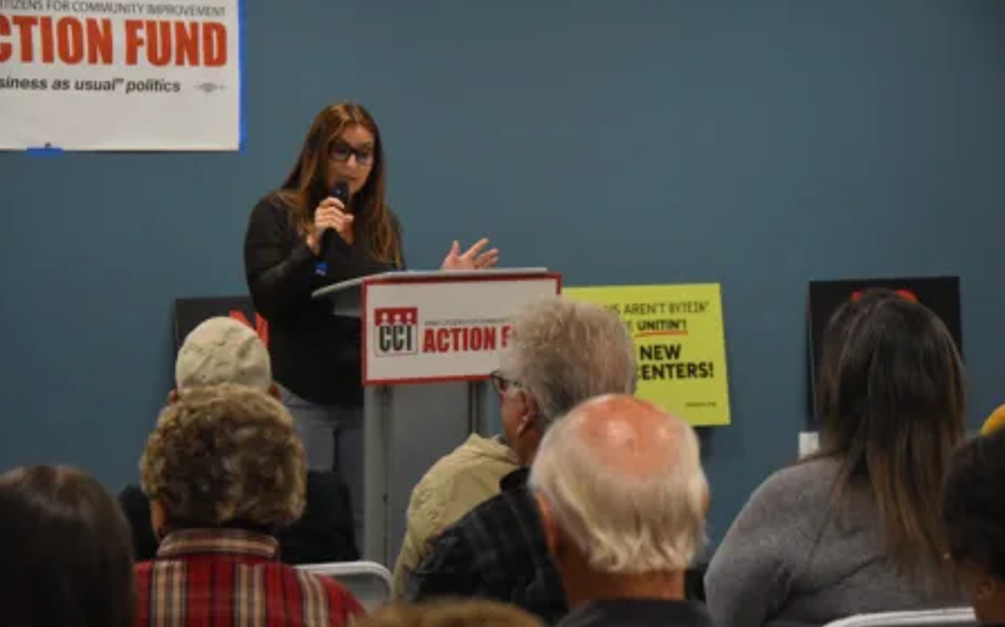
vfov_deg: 11.3
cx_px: 501
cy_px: 335
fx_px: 3163
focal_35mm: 116
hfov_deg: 18.1
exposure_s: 1/250
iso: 4500
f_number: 5.3
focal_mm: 75
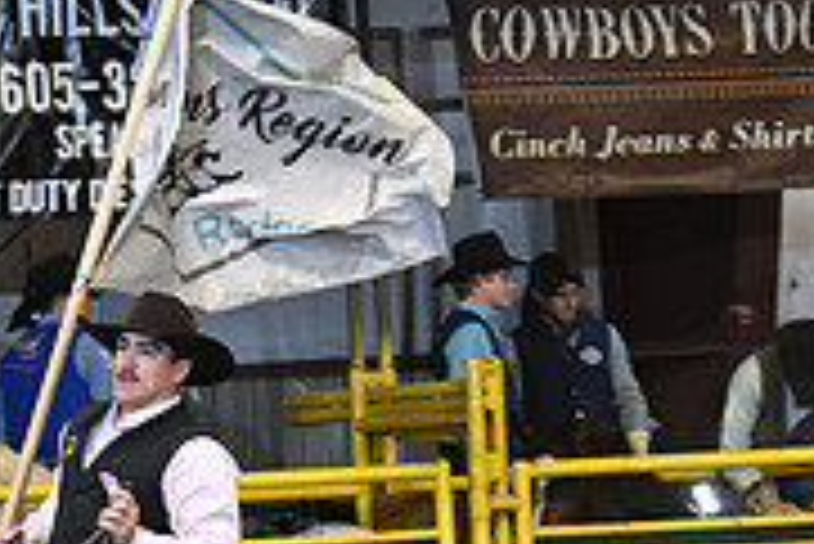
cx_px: 139
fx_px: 8825
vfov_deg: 3.5
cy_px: 780
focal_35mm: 390
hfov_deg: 5.3
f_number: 2.8
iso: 3200
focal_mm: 122
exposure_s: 1/250
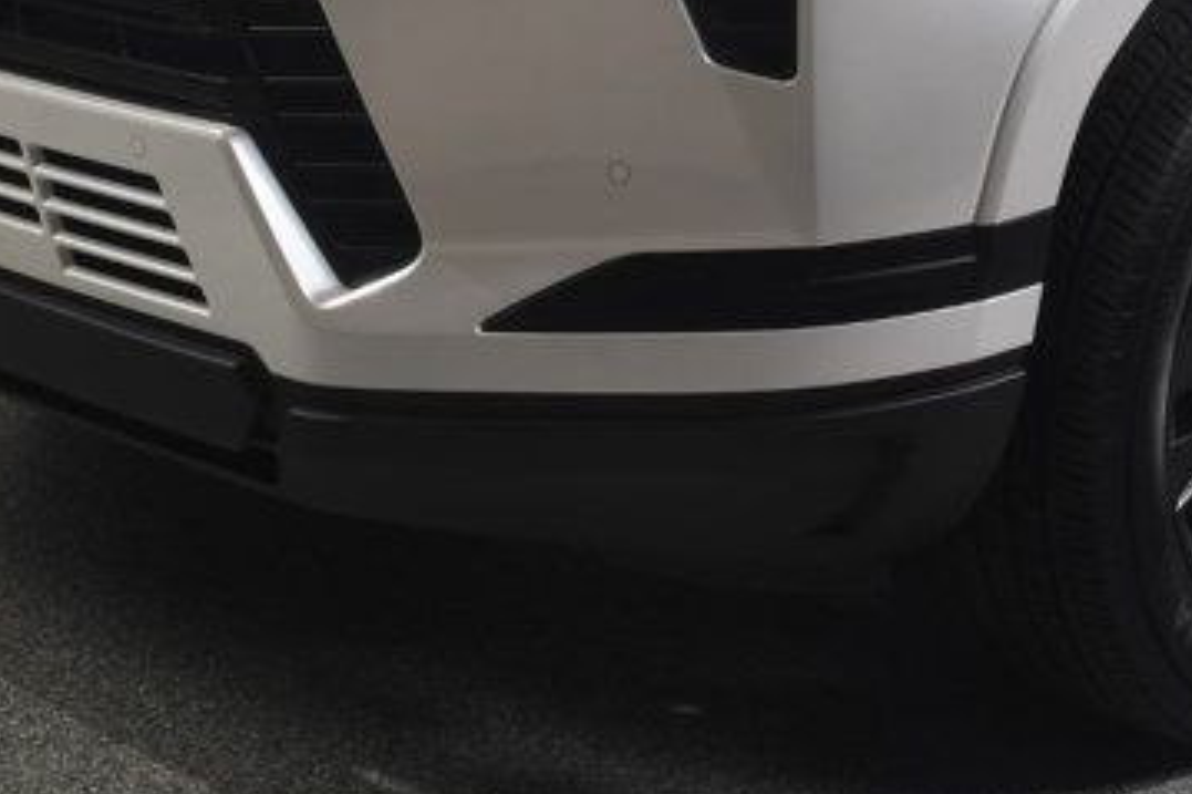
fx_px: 3210
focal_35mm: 97
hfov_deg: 20.8
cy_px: -209
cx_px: 976
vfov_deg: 13.6
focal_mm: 23
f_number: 13
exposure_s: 1/160
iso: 100
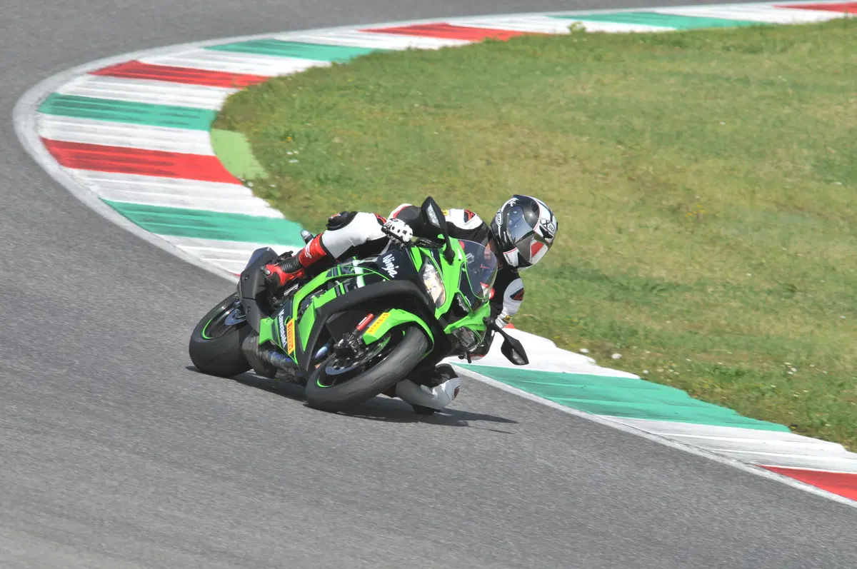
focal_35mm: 630
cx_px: 428
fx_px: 14979
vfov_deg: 2.2
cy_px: 284
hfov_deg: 3.3
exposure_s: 1/640
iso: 200
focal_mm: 420
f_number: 10
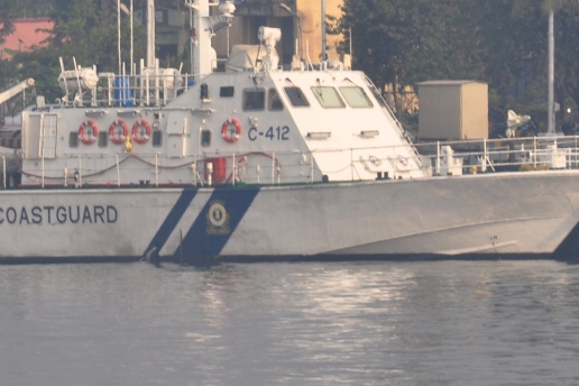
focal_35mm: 697
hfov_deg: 3.0
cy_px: 104
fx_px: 11209
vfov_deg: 2.0
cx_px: 256
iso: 200
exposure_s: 1/320
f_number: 10
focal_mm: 300
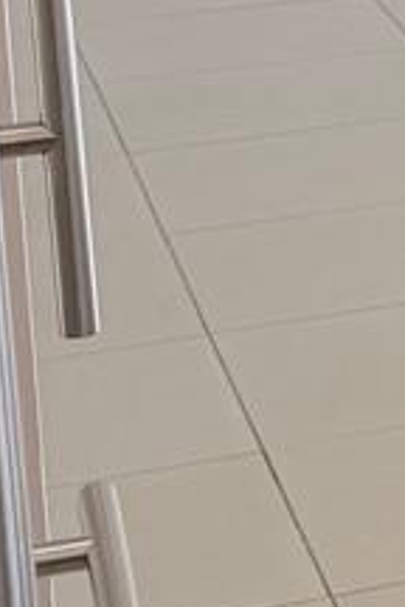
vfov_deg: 10.8
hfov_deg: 5.7
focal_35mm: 185
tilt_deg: -9.0
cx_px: 1907
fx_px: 3122
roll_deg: -0.2
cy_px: -253
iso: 80
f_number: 1.78
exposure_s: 1/1678
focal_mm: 6.76
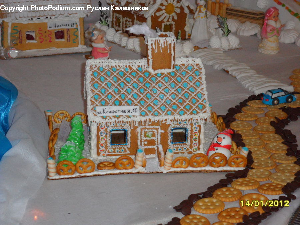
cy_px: 112
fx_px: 936
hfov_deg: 18.2
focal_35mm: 108
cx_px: 150
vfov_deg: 13.7
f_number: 5
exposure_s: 1/60
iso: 400
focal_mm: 19.6
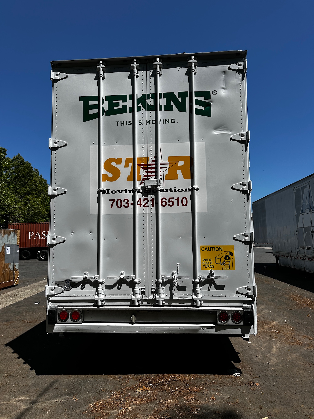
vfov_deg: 71.6
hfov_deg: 56.8
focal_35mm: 24
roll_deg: +1.1
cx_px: 157
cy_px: 210
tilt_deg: +6.9
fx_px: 290
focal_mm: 6.86
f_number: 1.78
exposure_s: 1/6623
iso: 80
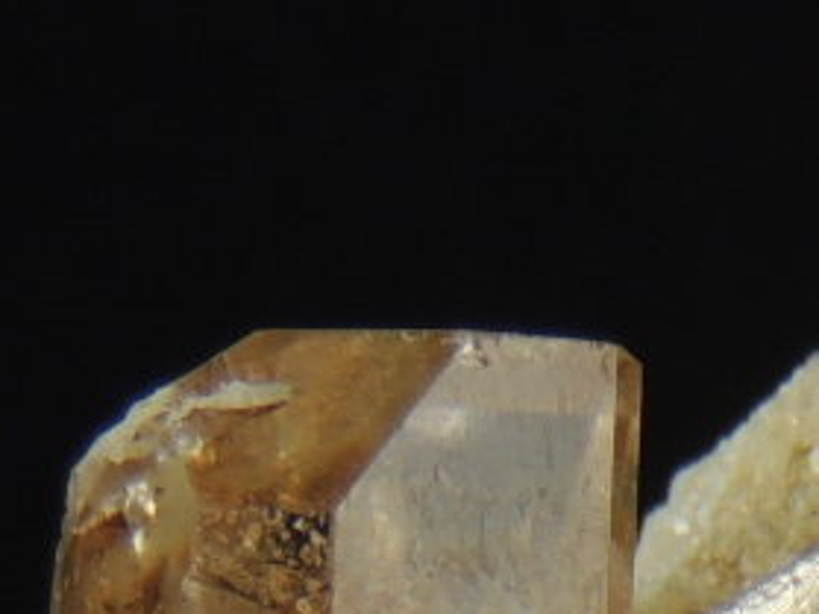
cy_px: 1592
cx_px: 1074
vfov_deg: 3.6
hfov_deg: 4.9
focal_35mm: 401
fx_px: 9483
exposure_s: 1/250
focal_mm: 12.4
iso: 100
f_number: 3.9
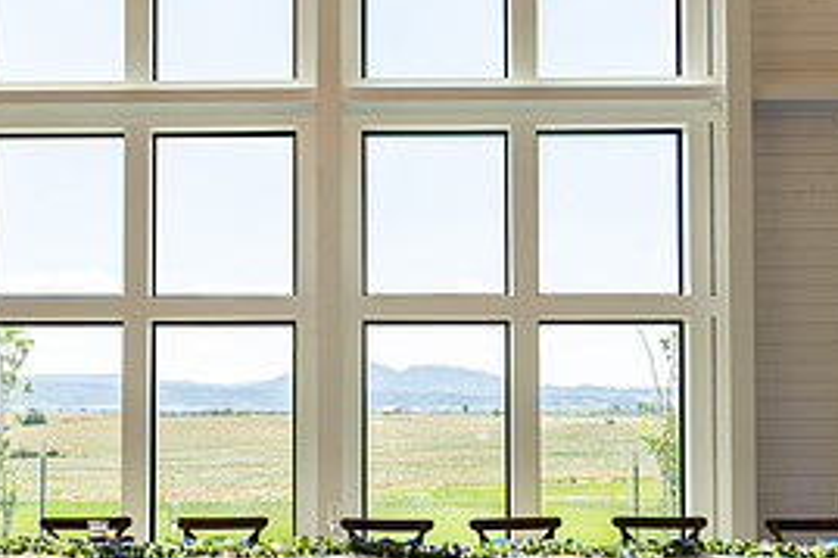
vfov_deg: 24.8
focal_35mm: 54
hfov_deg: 36.7
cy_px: 401
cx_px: 321
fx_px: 1256
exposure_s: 1/400
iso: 64
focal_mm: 24
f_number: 3.2
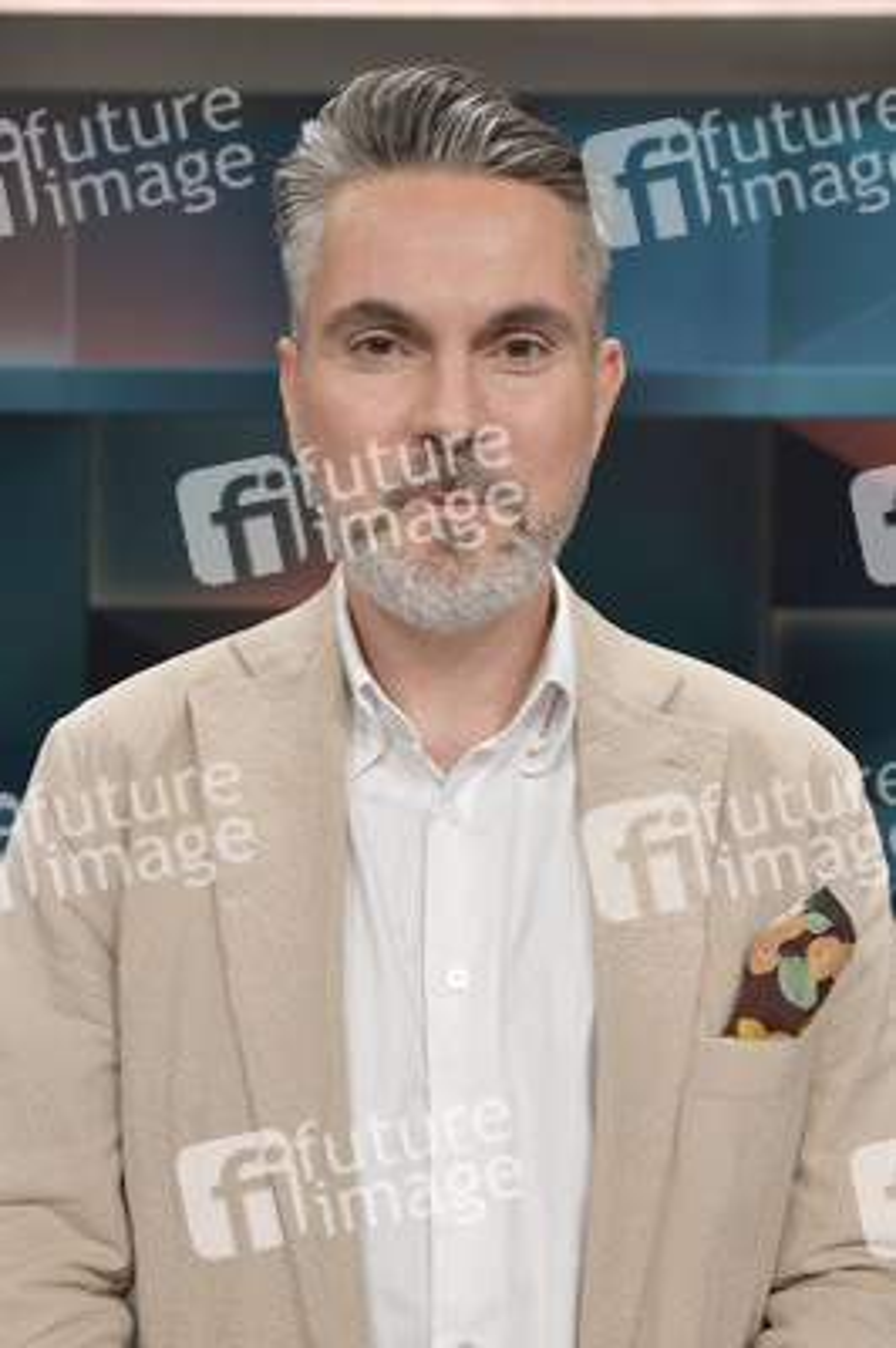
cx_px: 448
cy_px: 674
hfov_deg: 28.0
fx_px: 1795
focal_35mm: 48
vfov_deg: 41.1
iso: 2500
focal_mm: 48
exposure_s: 1/200
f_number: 5.6
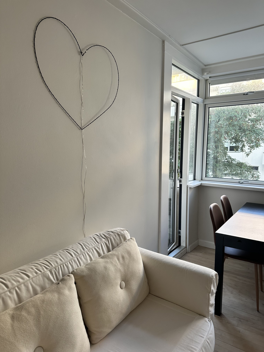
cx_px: 132
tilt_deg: -7.4
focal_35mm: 24
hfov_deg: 56.8
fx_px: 244
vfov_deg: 71.6
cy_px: 176
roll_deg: -0.8
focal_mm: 6.86
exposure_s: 1/121
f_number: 1.78
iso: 125
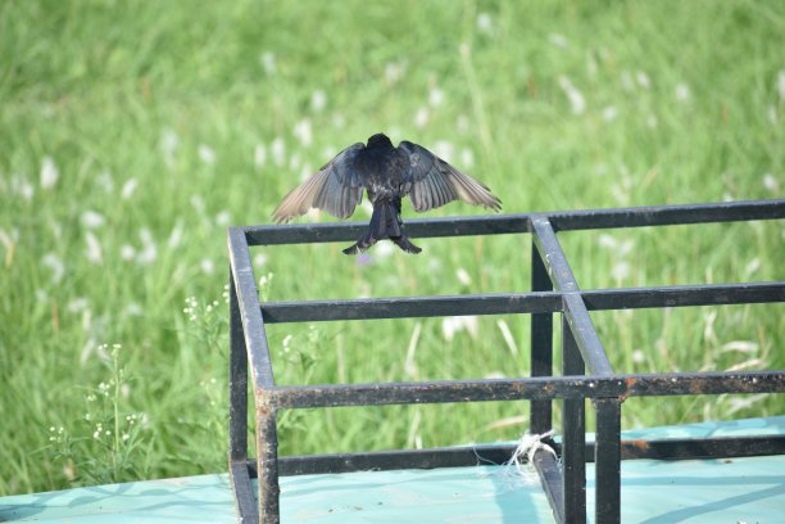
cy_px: 262
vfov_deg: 4.4
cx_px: 392
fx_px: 6868
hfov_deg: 6.5
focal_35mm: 315
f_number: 5.6
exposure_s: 1/800
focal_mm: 210
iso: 400
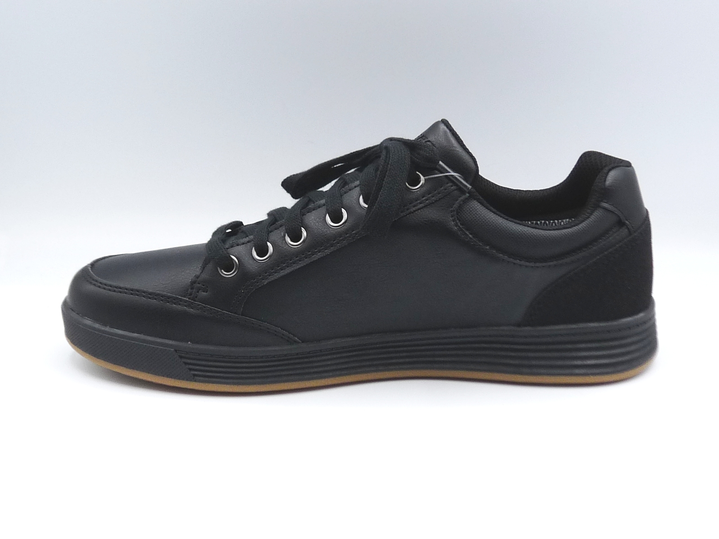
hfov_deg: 37.5
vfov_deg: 28.6
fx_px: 1059
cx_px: 360
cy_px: 270
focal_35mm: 51
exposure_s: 1/160
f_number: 4
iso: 100
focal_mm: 5.1
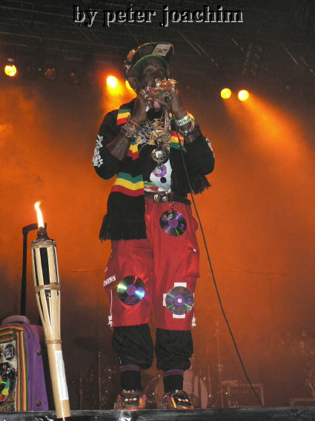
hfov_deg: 20.4
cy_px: 210
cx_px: 158
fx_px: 874
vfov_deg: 27.0
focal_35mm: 72
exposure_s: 1/60
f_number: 3.2
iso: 400
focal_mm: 12.4
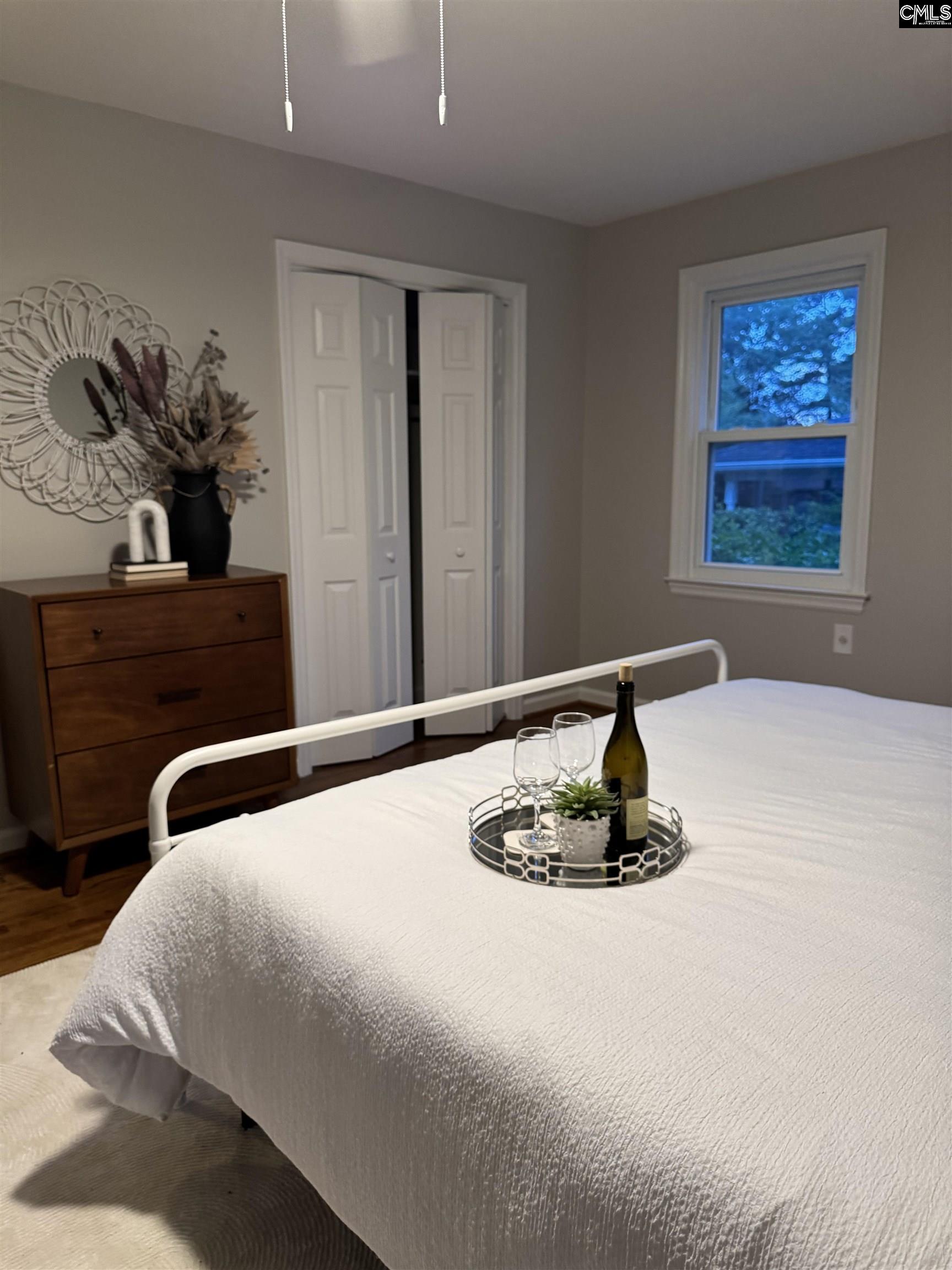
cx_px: 476
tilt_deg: -9.3
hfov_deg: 56.8
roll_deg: +1.1
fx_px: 880
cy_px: 635
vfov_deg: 71.6
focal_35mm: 24
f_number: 1.78
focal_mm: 6.76
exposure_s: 1/60
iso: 320
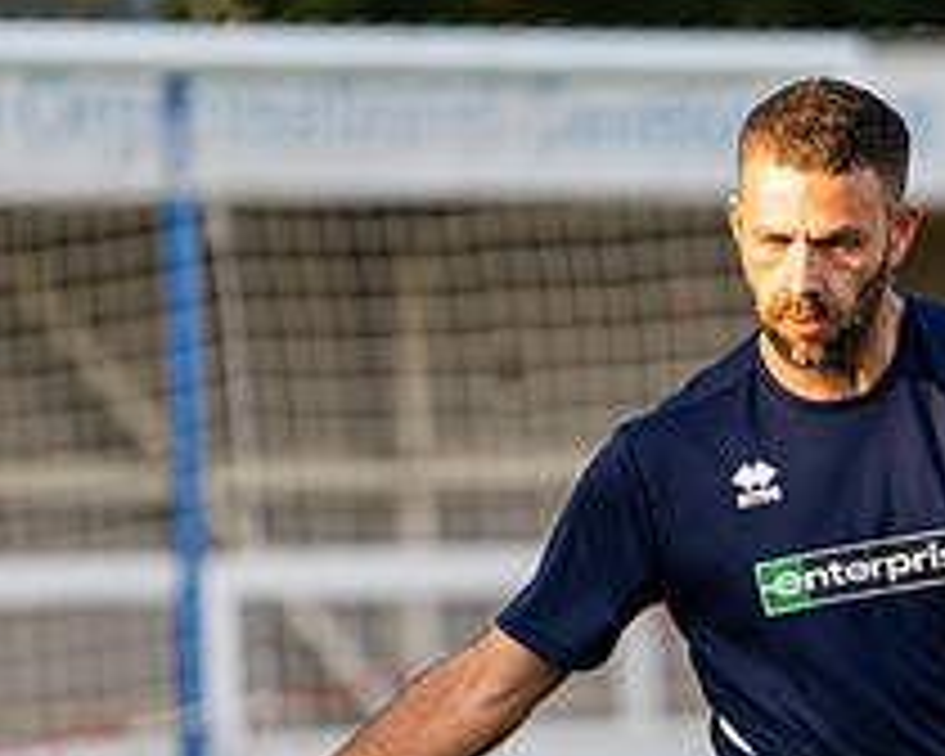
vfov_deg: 3.6
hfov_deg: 4.5
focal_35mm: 428
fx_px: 11970
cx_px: 965
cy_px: 684
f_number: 1.4
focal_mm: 85
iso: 1100
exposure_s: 1/10000
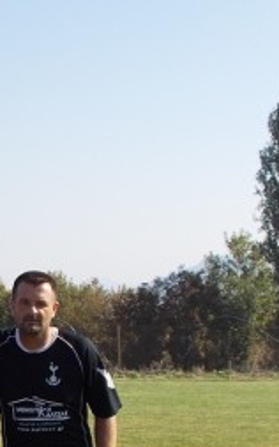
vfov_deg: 19.0
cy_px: 400
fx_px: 1315
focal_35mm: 108
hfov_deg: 11.5
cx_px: -178
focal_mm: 6.9
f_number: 3.9
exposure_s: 1/400
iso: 80
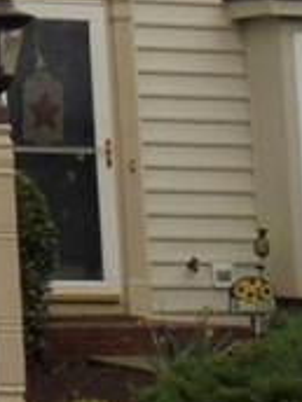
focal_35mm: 173
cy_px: -143
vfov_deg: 11.1
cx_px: -836
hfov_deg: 6.9
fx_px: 2012
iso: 100
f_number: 3.7
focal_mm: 5.3
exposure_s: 1/320
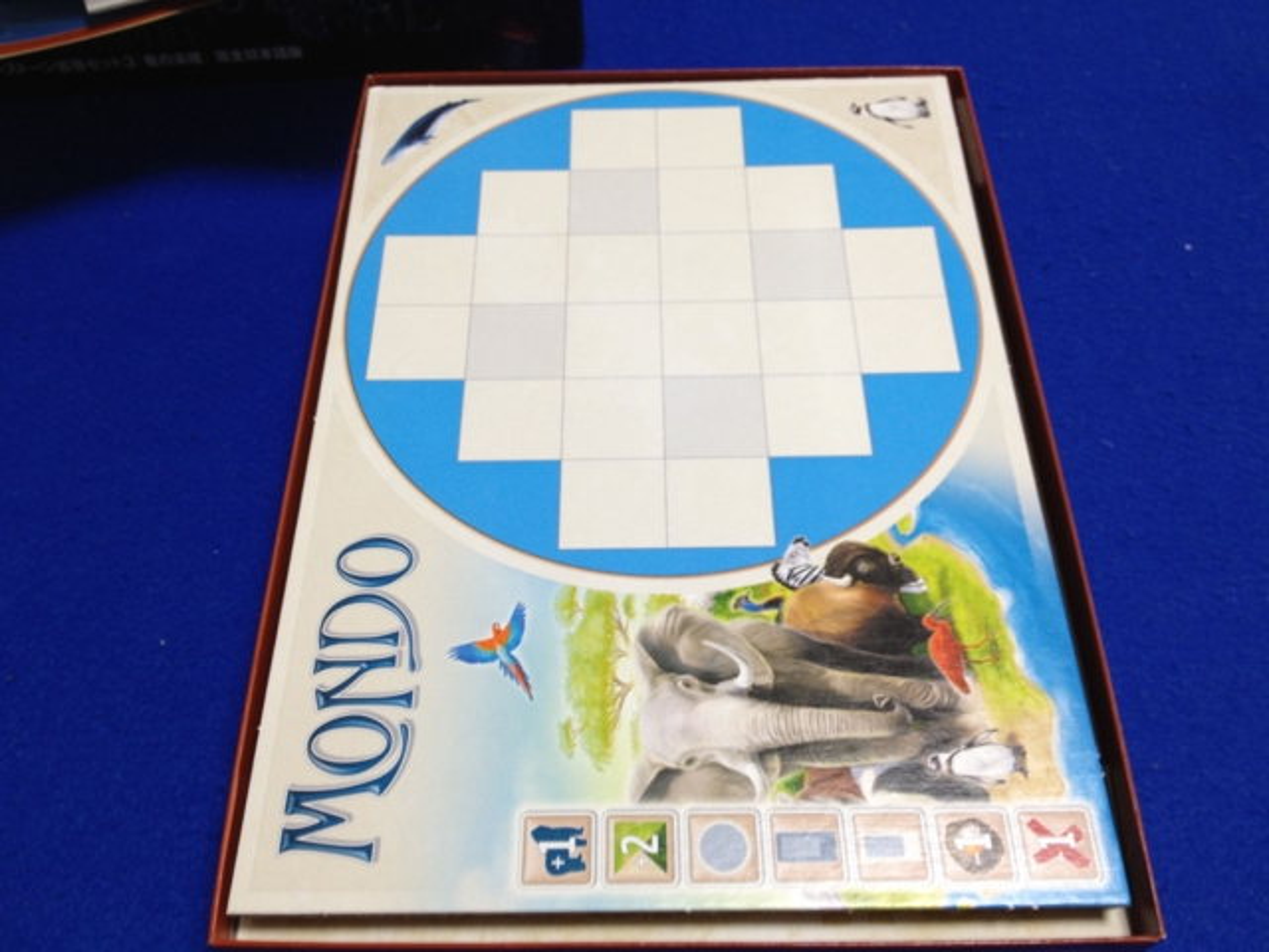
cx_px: 634
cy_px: 476
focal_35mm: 35
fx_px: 1283
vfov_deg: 40.7
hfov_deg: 52.6
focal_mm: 4.28
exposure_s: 1/20
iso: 64
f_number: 2.4
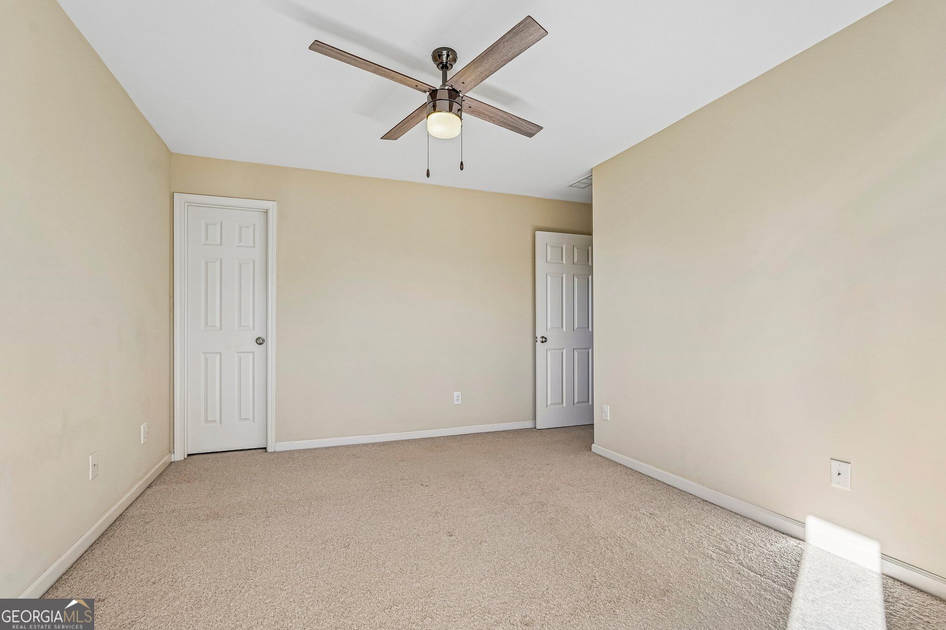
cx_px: 473
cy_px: 315
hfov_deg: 96.7
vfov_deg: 73.7
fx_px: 420
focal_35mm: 16
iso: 800
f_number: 8
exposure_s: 1/125
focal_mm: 16
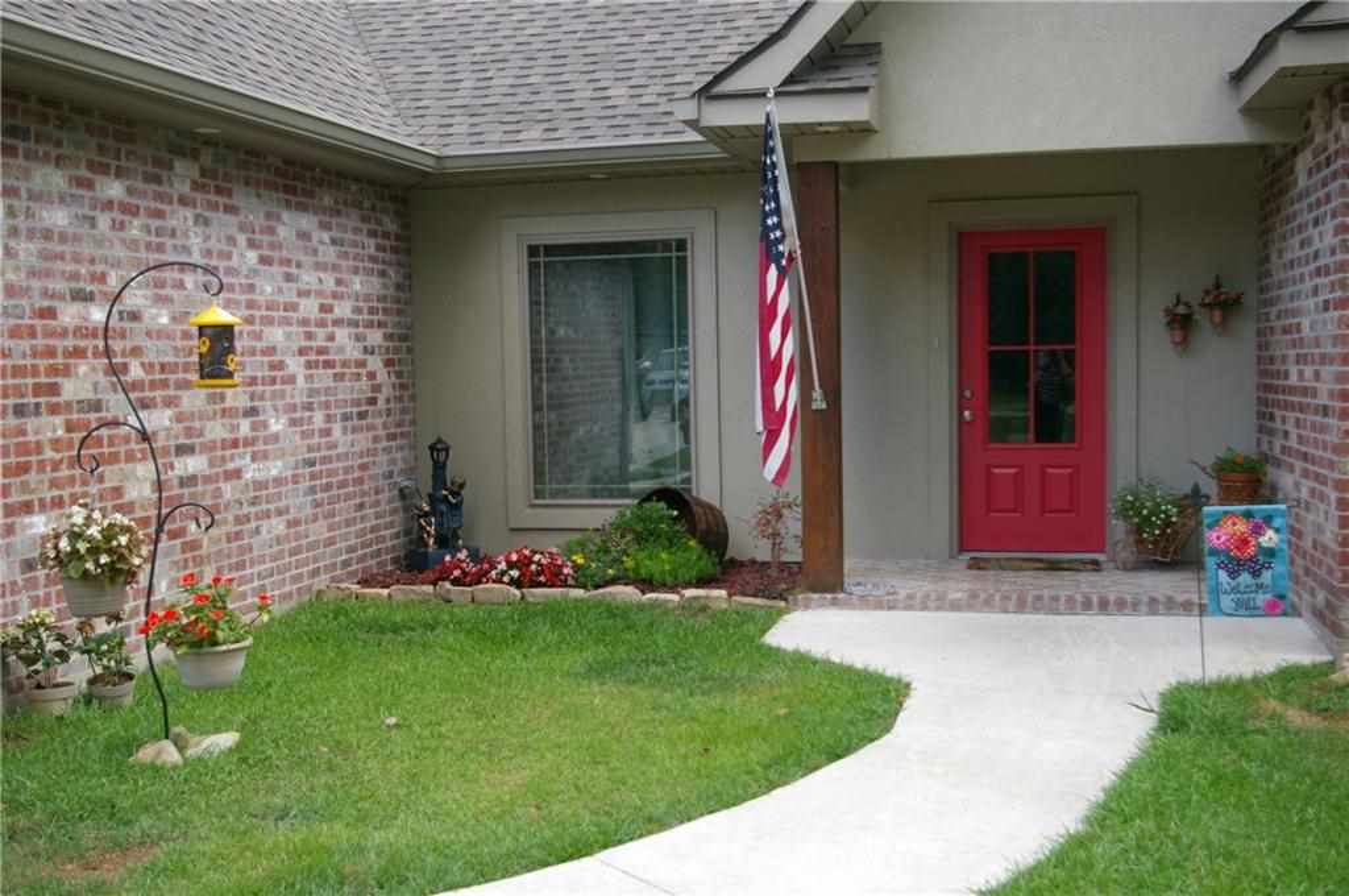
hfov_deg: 49.6
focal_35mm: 39
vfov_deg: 34.1
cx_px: 674
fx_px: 1460
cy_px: 448
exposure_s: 1/180
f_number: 5.6
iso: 200
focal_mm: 26
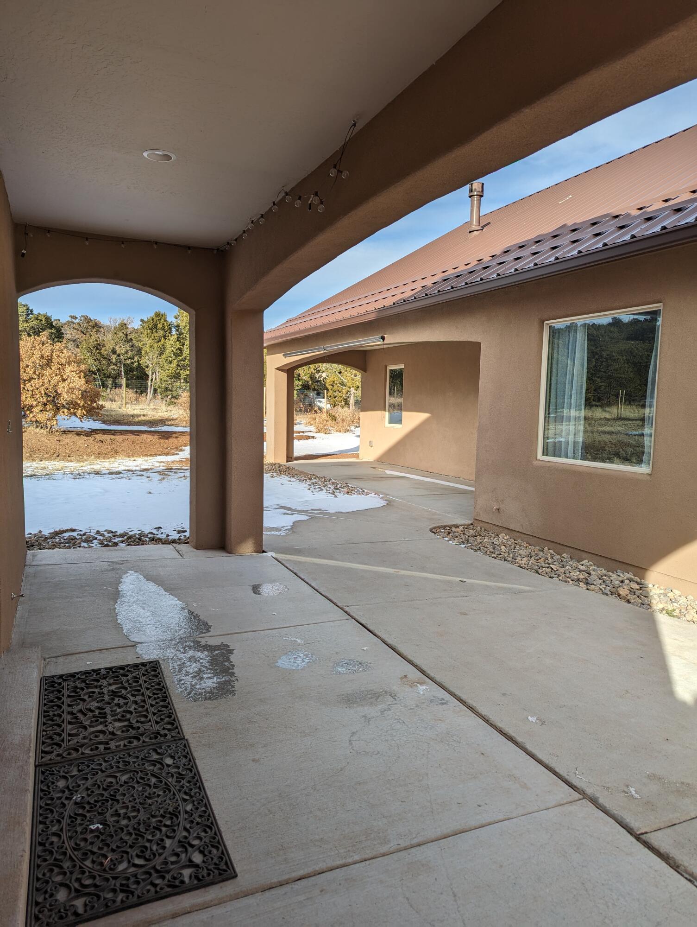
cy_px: 464
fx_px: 643
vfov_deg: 71.5
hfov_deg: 56.9
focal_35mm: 24
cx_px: 348
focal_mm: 6.81
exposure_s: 1/1471
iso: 48
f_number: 1.85
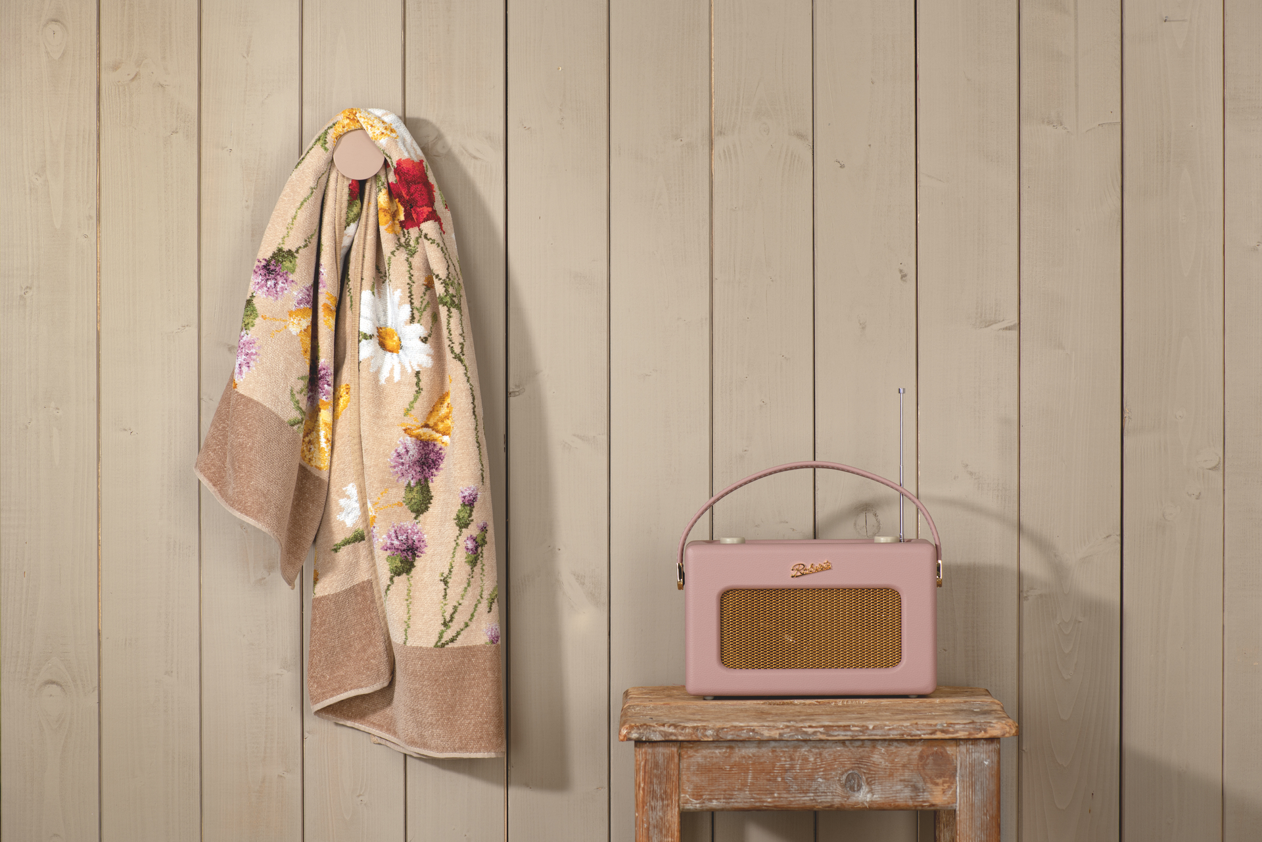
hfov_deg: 19.5
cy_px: 421
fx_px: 3681
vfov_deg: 13.0
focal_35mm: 105
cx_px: 631
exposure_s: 1/100
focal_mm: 105
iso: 40
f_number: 8
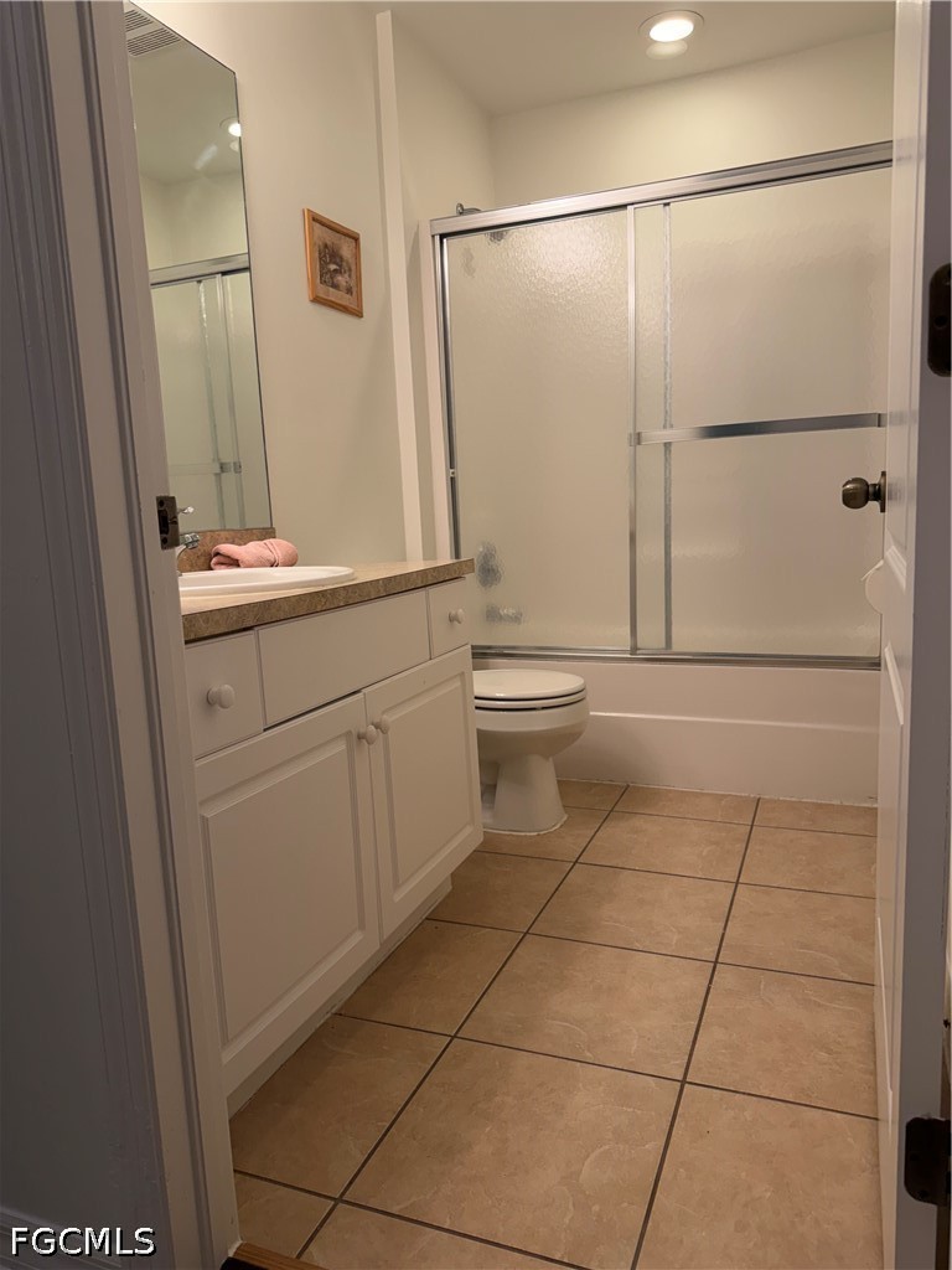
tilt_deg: -8.6
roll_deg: +2.7
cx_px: 476
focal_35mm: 24
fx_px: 880
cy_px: 635
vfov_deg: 71.6
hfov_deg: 56.8
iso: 125
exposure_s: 1/120
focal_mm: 6.76
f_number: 1.78
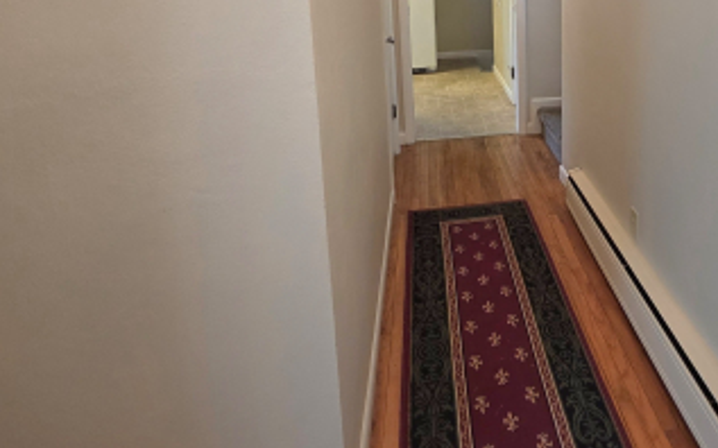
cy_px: 54
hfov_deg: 59.2
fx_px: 567
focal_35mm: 29
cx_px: 583
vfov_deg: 40.3
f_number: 1.9
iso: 250
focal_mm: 2.2
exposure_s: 1/120
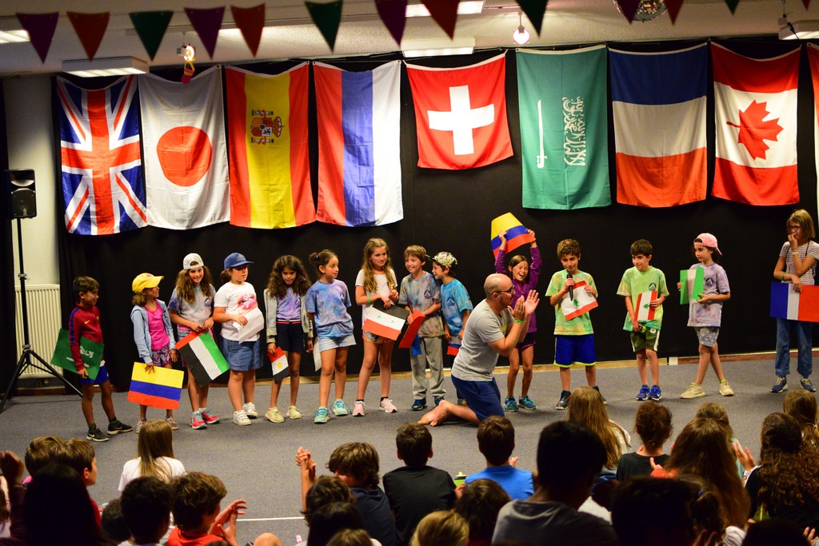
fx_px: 1194
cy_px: 273
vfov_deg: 25.8
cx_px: 410
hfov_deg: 37.8
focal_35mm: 52
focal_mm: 35
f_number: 1.8
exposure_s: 1/250
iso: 3200
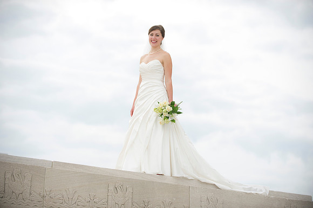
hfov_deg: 20.0
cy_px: 104
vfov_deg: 13.4
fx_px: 886
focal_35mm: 102
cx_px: 156
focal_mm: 102
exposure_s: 1/250
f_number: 2.8
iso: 160
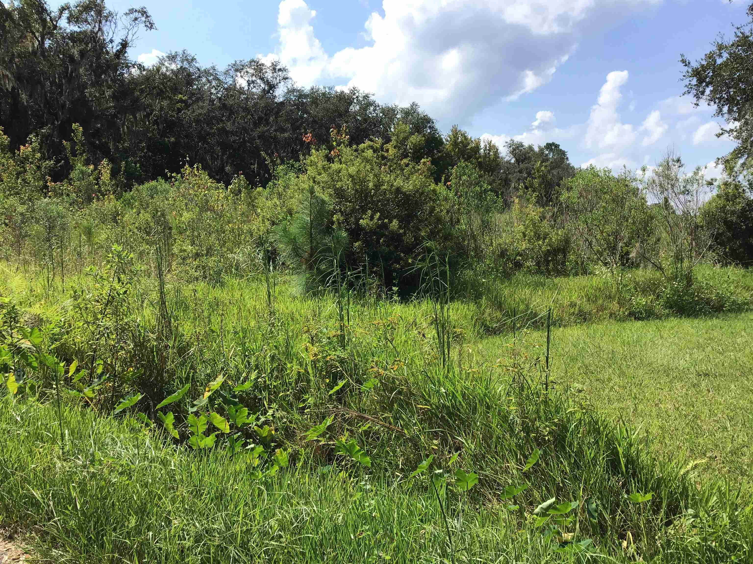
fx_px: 674
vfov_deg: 45.4
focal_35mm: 31
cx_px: 376
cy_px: 282
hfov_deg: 58.4
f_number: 2.4
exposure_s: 1/1199
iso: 25
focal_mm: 3.3
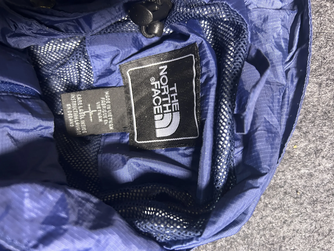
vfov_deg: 53.1
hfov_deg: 67.3
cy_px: 126
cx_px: 167
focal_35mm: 26
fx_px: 251
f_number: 1.5
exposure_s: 1/33
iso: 400
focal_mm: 5.7
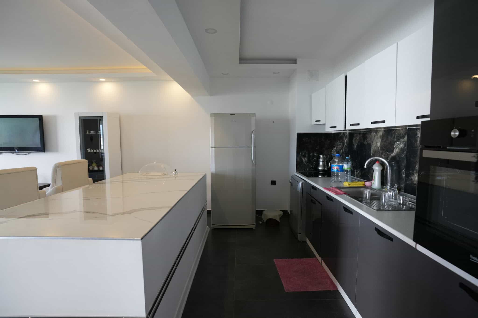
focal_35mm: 17
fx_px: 226
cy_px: 159
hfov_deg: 93.3
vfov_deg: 70.4
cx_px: 239
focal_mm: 17
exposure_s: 1/160
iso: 1000
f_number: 4
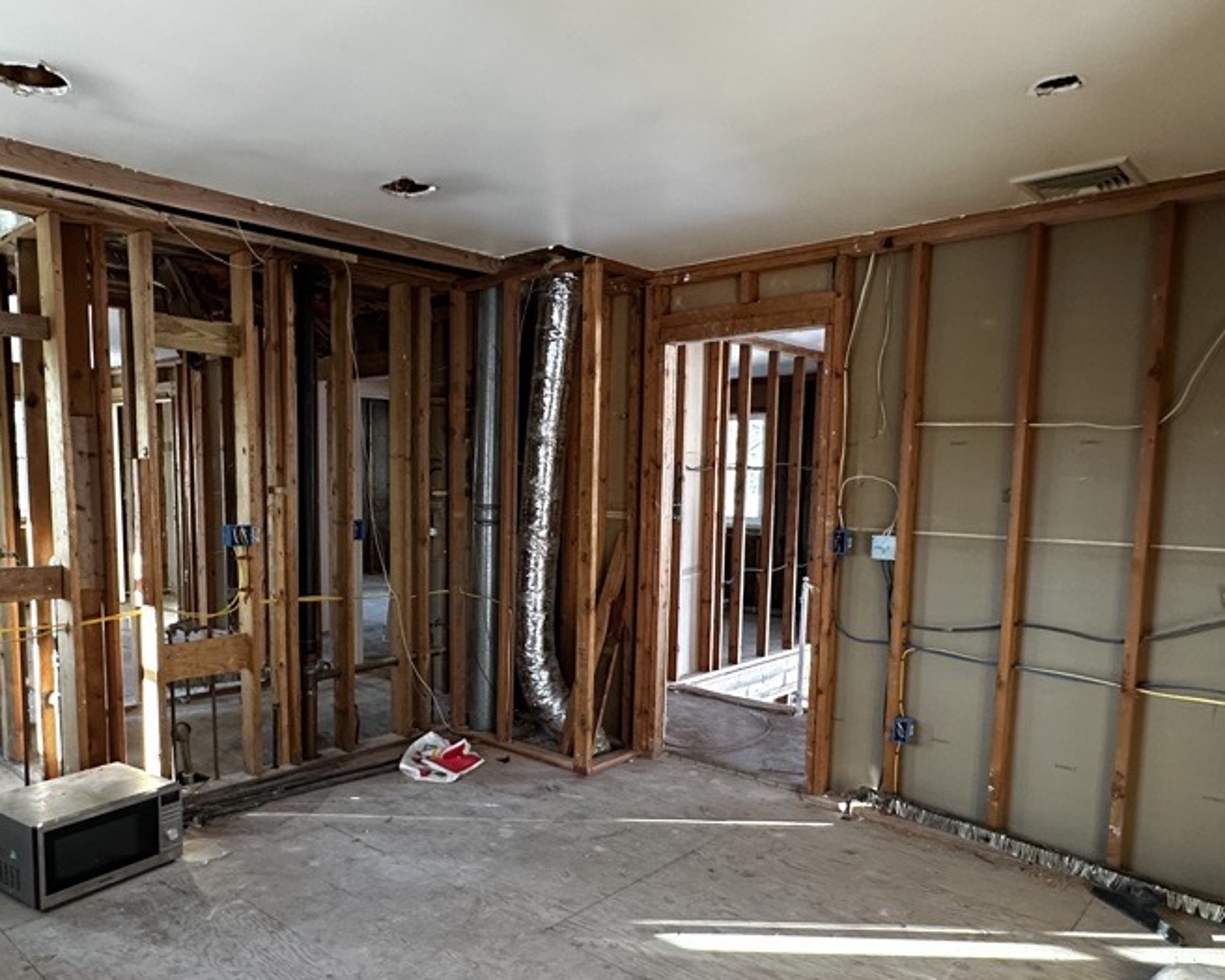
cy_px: 569
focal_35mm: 25
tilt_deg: -5.8
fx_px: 907
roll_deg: -0.3
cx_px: 525
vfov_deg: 56.5
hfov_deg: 67.7
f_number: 2.2
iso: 500
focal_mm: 2.22
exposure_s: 1/60
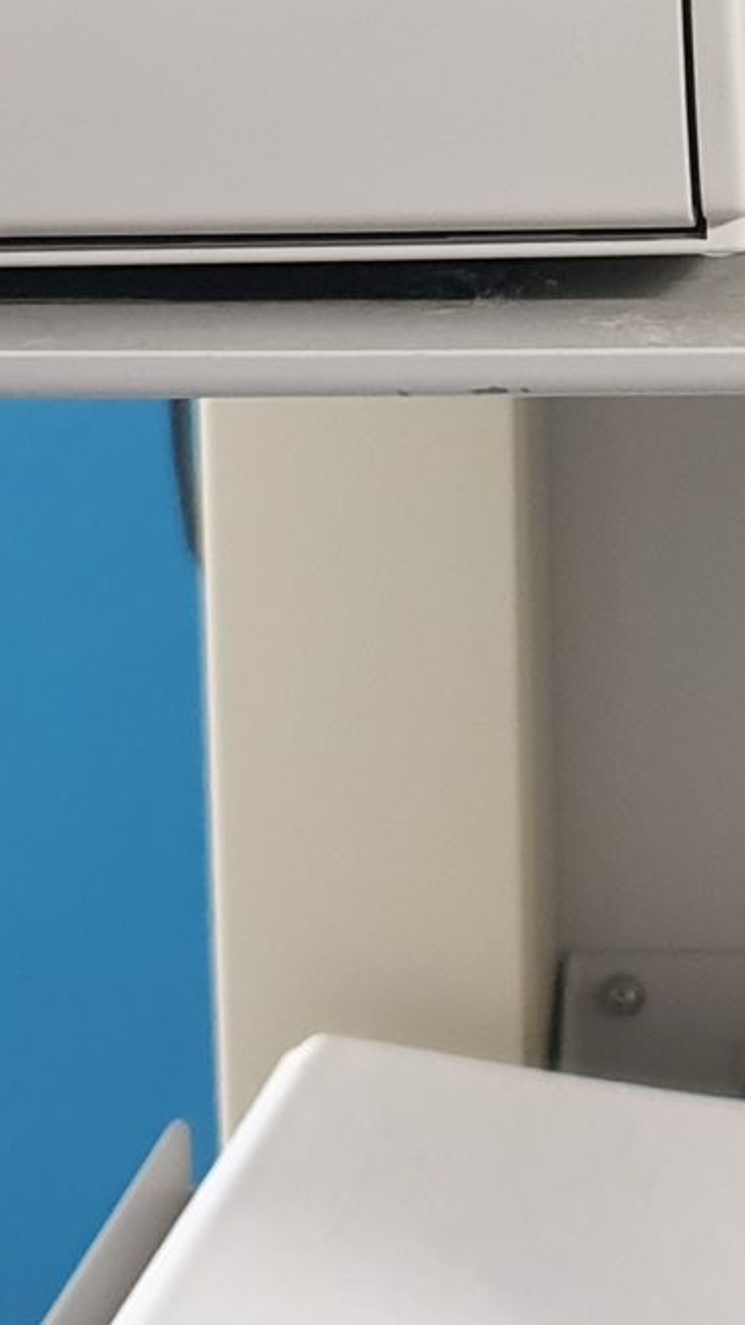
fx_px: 3828
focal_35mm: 109
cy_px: 82
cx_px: 1062
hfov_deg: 10.8
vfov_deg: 19.2
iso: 250
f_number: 1.5
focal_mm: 4.3
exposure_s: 1/50
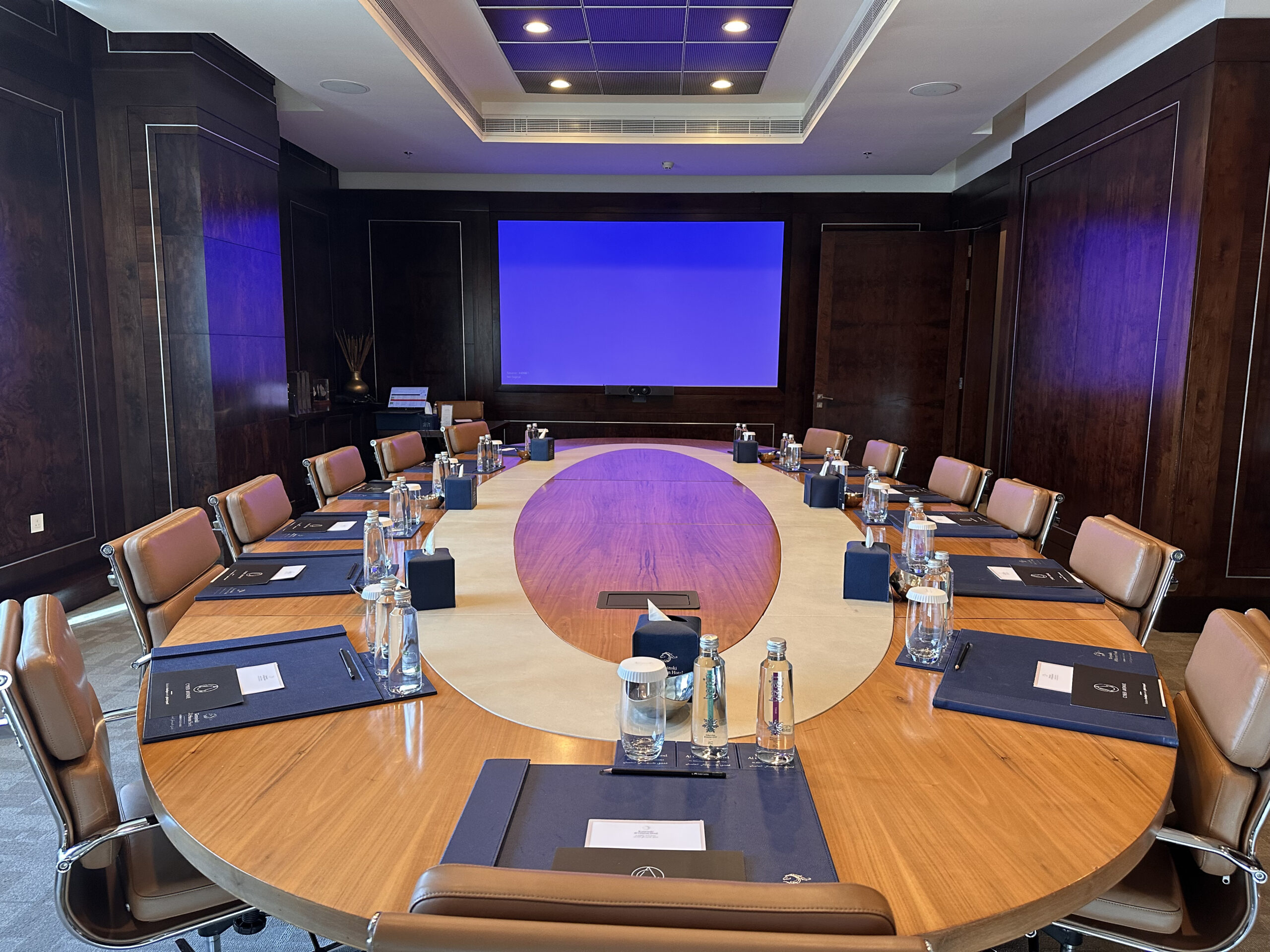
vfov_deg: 56.8
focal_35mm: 24
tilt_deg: -8.2
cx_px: 635
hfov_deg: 71.6
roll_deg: -1.4
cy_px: 476
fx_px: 881
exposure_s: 1/60
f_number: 1.78
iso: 250
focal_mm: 6.86
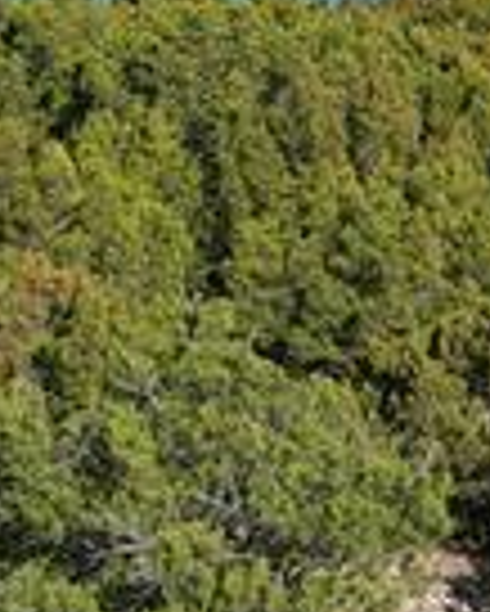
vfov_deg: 12.4
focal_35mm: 155
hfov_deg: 9.5
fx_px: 2807
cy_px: 342
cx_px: 845
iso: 110
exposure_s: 1/1600
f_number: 2.8
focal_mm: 8.38
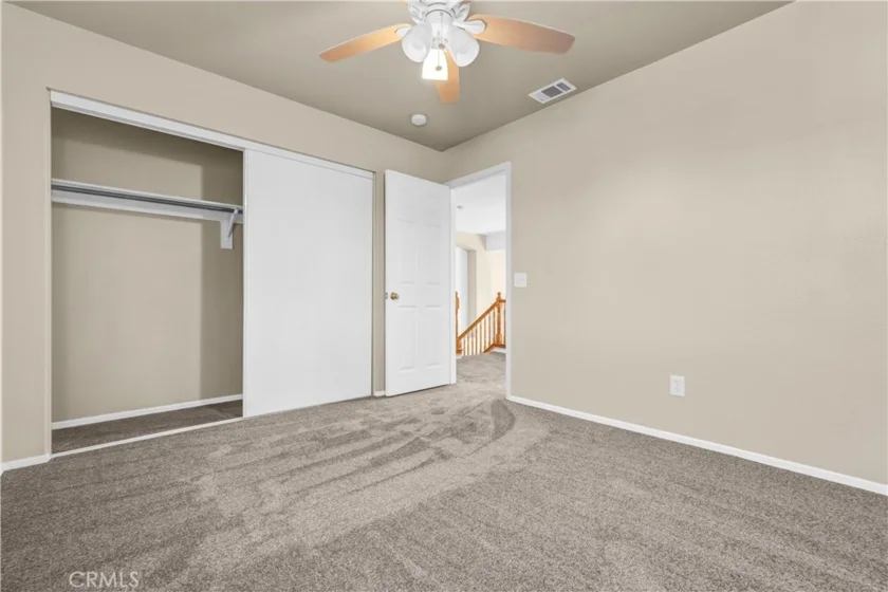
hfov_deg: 100.4
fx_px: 370
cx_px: 444
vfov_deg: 77.3
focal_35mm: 15
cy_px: 296
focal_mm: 15
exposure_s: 1/20
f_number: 8
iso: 800
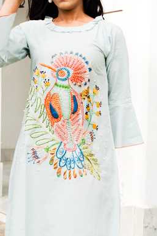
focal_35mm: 95
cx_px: 83
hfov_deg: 14.4
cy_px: 145
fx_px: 621
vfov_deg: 21.4
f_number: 11
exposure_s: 1/160
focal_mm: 70
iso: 200
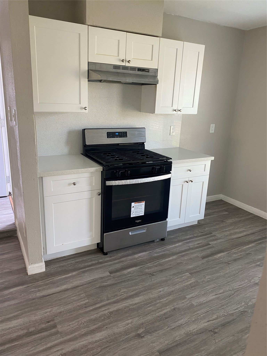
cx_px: 134
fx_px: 267
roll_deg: -3.8
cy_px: 178
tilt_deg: -15.0
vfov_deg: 67.3
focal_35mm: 26
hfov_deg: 53.1
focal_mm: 4.25
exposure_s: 1/60
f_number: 1.8
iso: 250
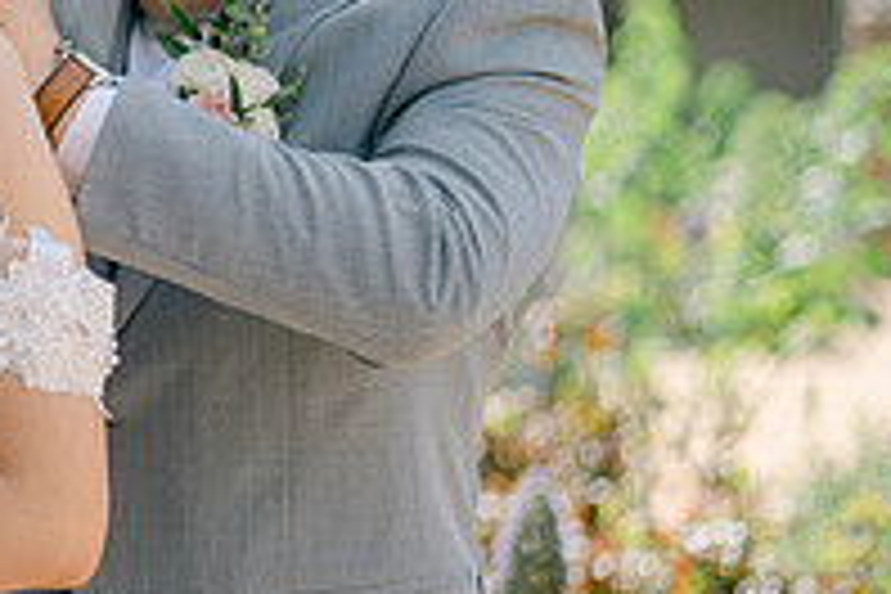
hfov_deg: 13.2
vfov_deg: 9.0
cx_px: -224
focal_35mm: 151
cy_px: -15
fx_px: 3737
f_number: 2
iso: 100
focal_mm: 50
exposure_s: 1/2000
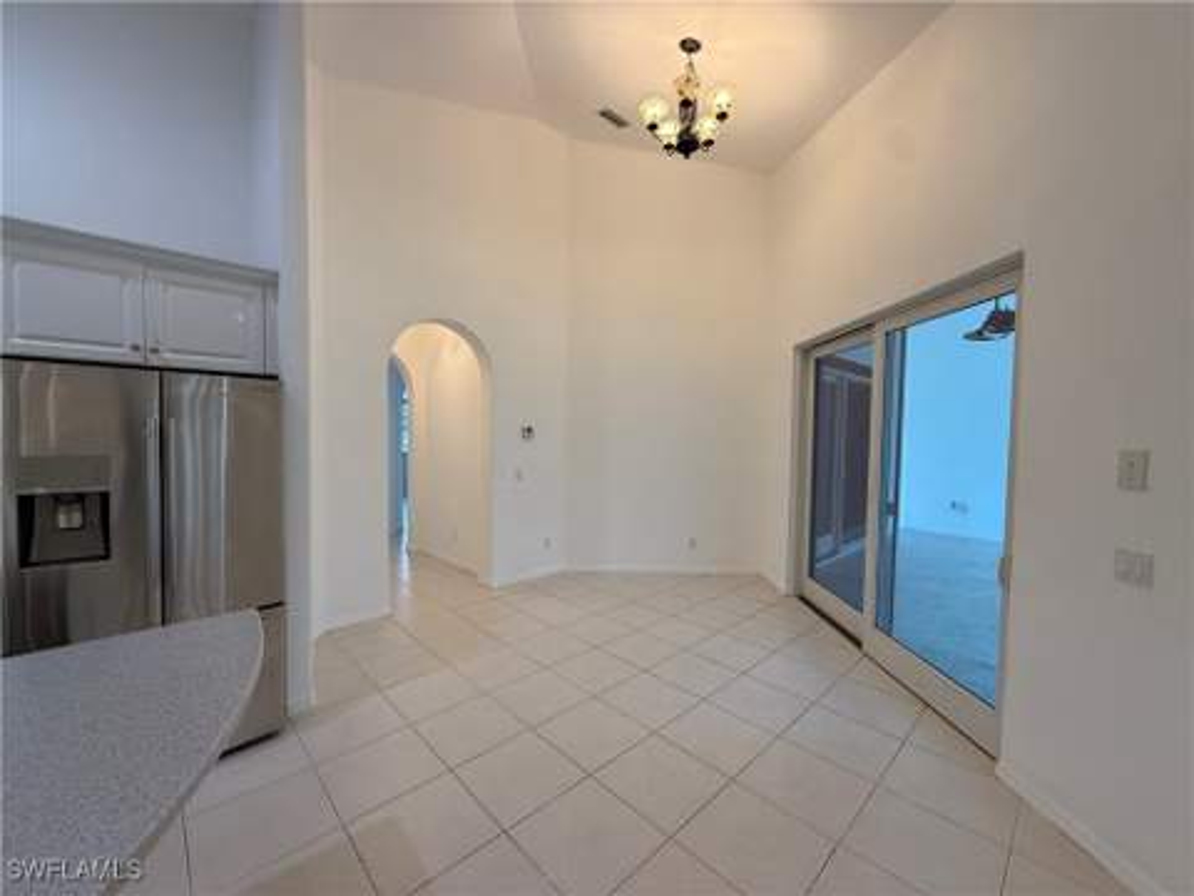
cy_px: 448
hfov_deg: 102.1
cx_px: 597
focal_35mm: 14
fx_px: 483
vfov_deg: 85.7
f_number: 2.2
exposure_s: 1/120
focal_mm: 2.22
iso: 200
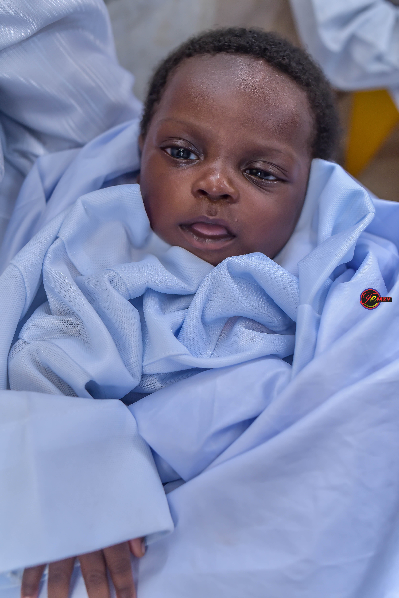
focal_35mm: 35
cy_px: 299
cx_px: 200
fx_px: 581
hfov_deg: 37.9
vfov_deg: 54.4
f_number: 3.5
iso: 1600
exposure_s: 1/200
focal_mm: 35
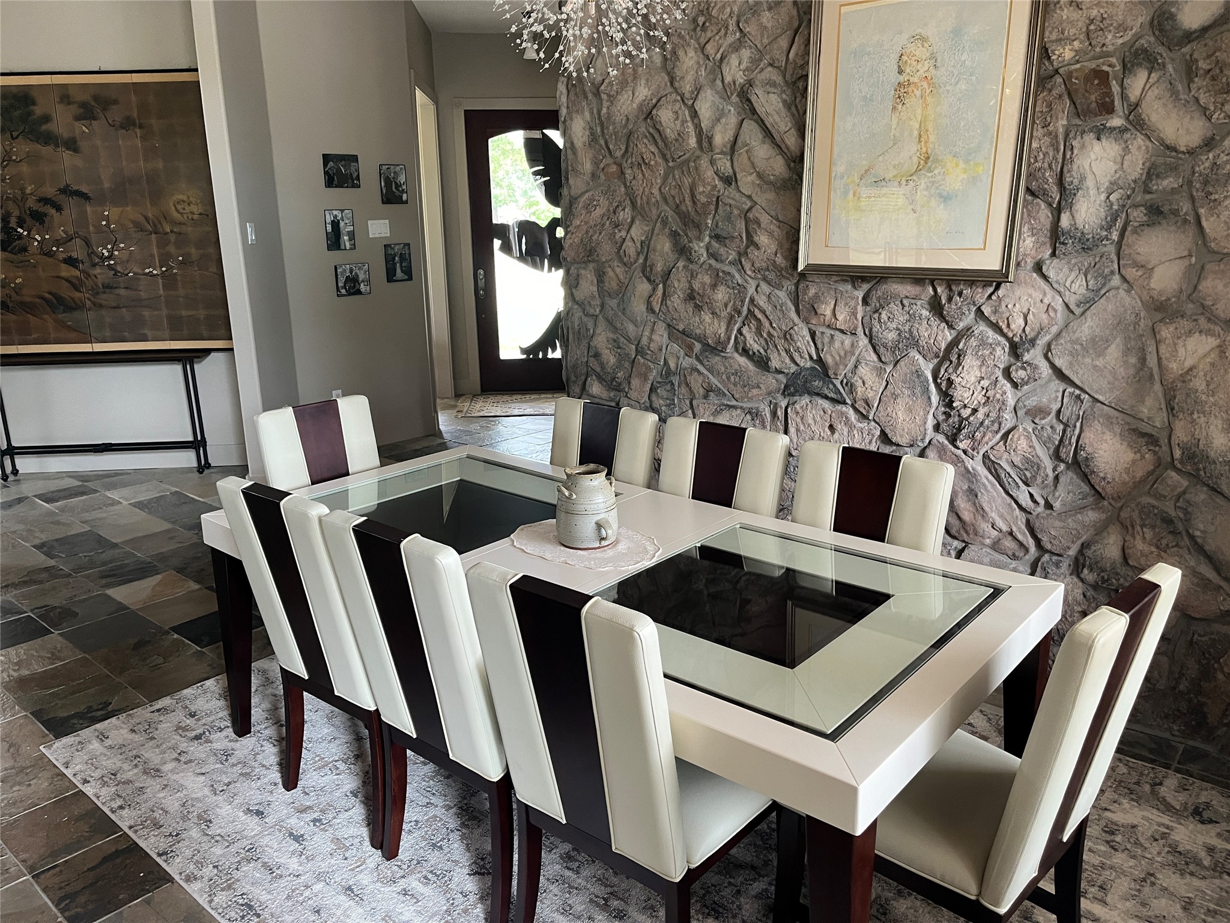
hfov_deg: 67.3
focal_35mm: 26
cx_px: 615
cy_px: 462
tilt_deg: -15.0
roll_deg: +1.2
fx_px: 924
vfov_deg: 53.1
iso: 160
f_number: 1.6
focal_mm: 5.1
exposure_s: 1/60
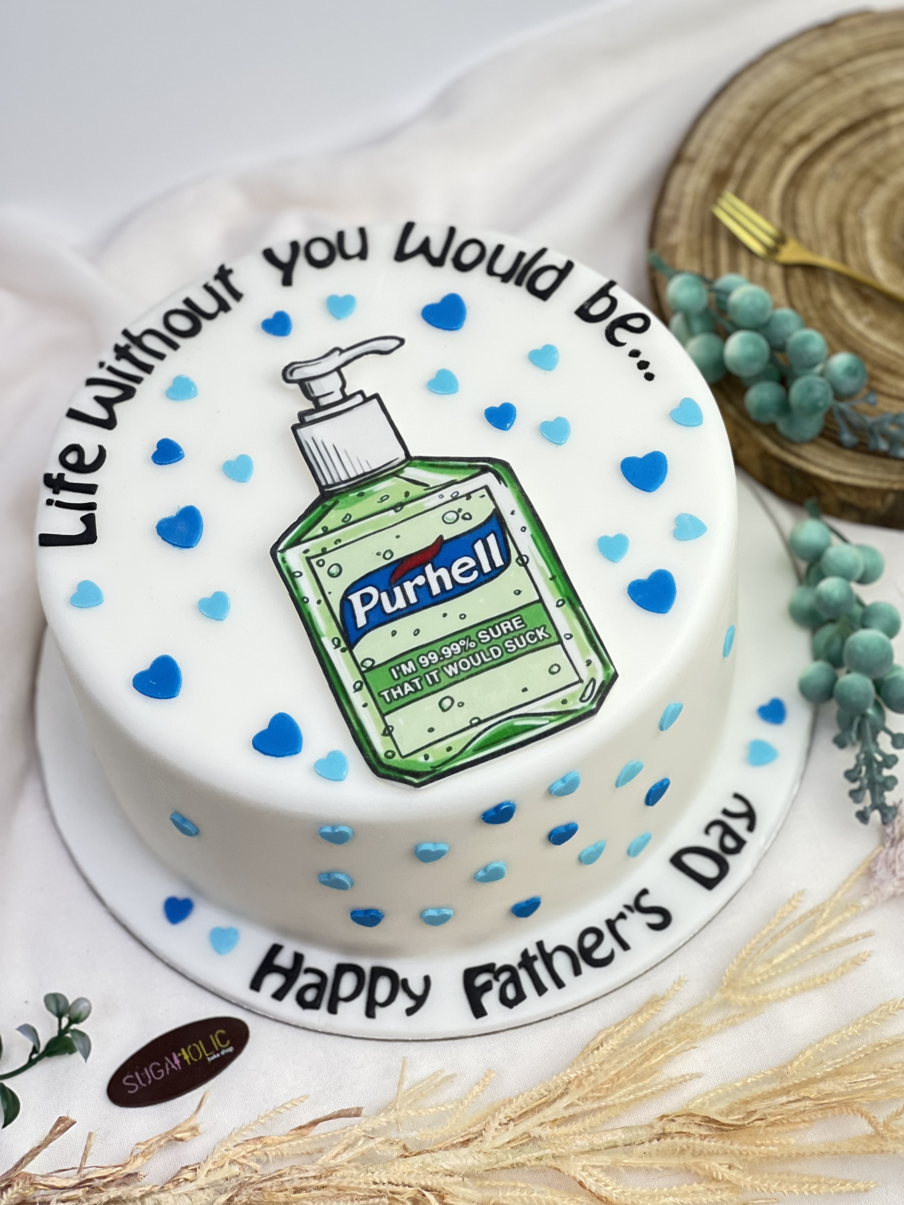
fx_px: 2681
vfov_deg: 25.3
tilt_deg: -57.1
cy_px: 602
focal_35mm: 77
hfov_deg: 19.1
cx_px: 452
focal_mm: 9
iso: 125
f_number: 2.8
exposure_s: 1/100
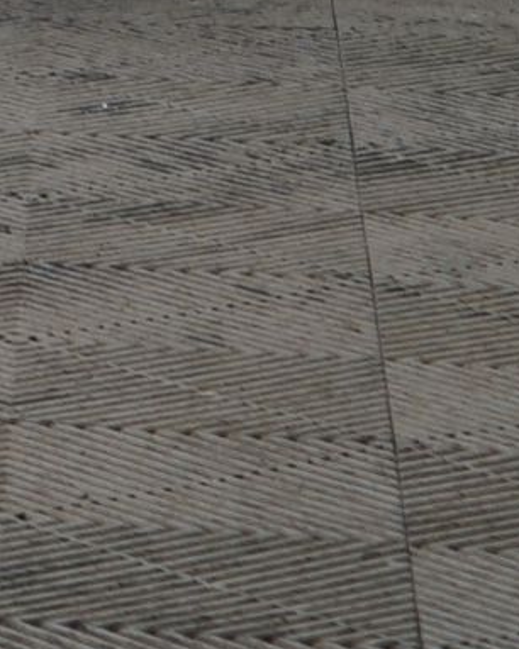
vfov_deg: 5.5
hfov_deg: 4.0
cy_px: -990
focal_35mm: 338
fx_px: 6495
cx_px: -2200
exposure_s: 1/13
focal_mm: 35
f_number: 4.5
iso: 100
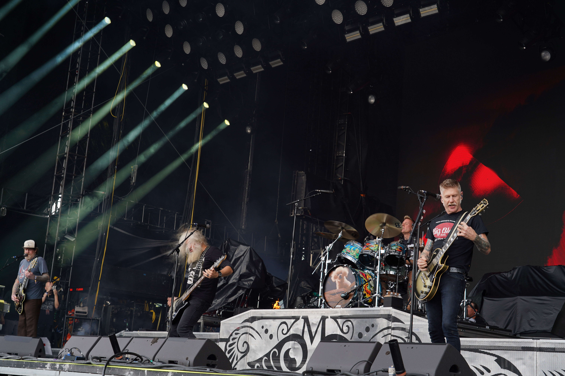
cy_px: 188
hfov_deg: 38.2
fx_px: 816
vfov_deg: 26.0
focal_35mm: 52
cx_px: 282
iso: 100
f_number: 6.3
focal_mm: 52
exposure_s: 1/80
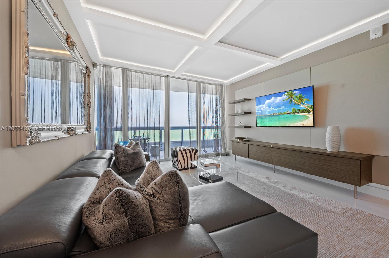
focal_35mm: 14
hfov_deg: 104.3
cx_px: 194
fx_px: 151
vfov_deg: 81.1
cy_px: 129
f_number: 8
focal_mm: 14
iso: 200
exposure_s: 1/13
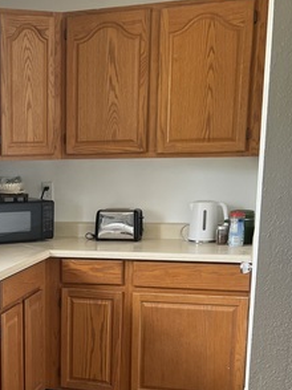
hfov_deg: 23.5
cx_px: -17
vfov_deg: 32.0
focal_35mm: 59
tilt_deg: -11.2
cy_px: 303
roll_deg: +1.9
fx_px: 665
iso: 80
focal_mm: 5.7
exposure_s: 1/121
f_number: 1.5
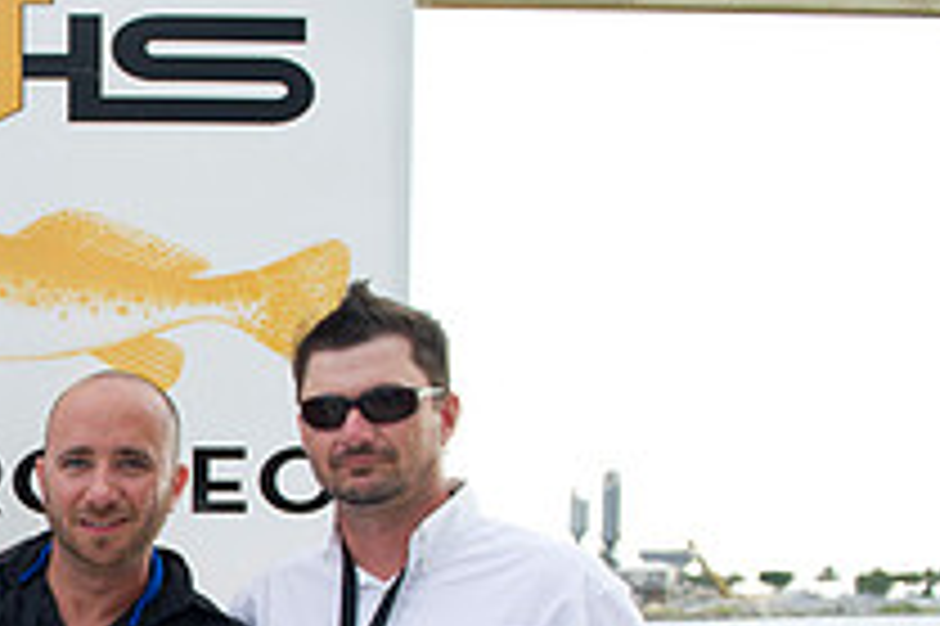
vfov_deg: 18.1
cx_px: -207
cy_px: 707
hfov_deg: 25.1
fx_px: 1878
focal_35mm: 72
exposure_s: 1/200
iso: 200
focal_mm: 26
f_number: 4.5
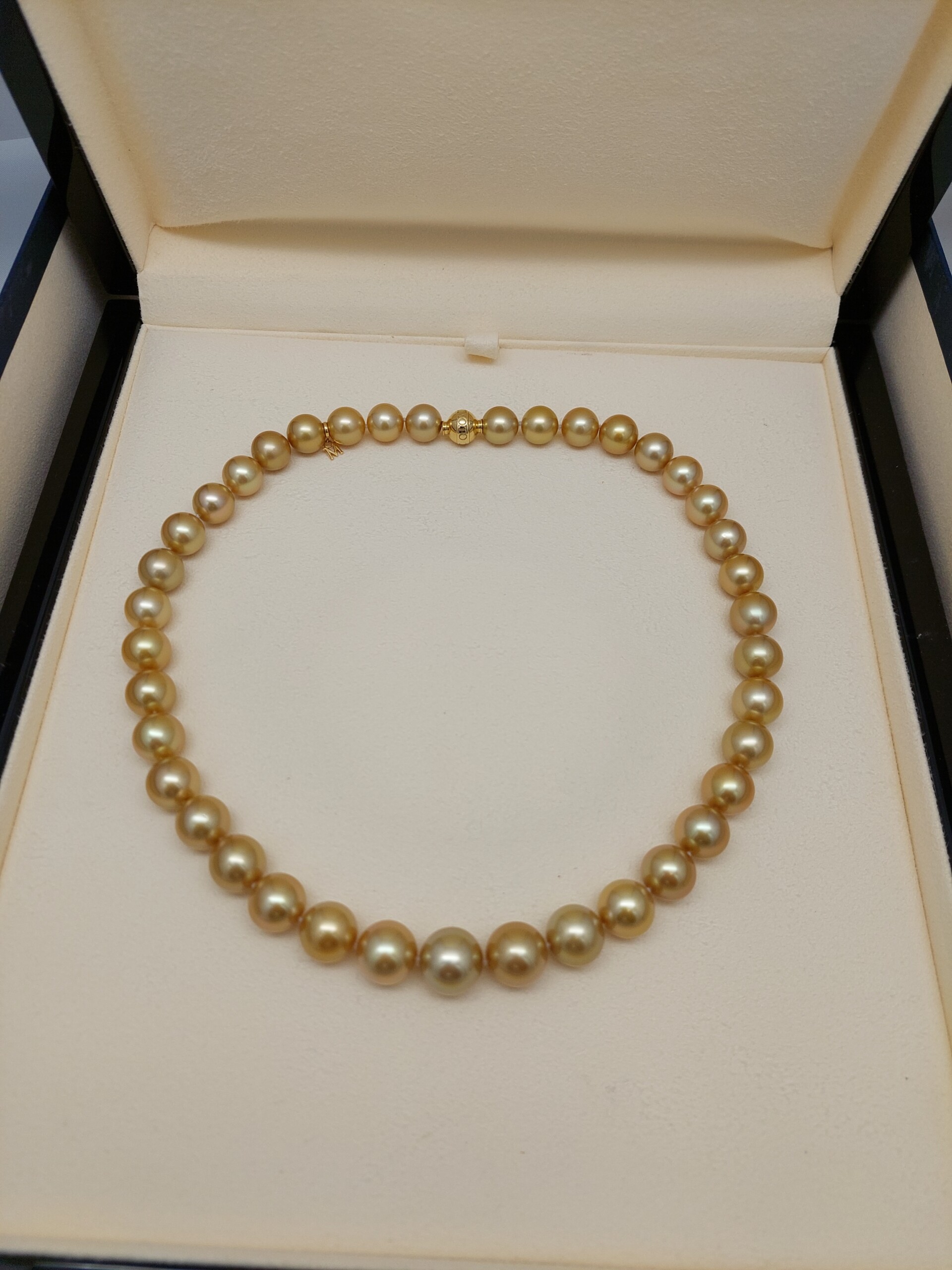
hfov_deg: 56.8
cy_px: 635
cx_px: 476
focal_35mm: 24
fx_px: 880
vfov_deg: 71.6
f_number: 1.8
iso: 40
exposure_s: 1/300
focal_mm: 5.23
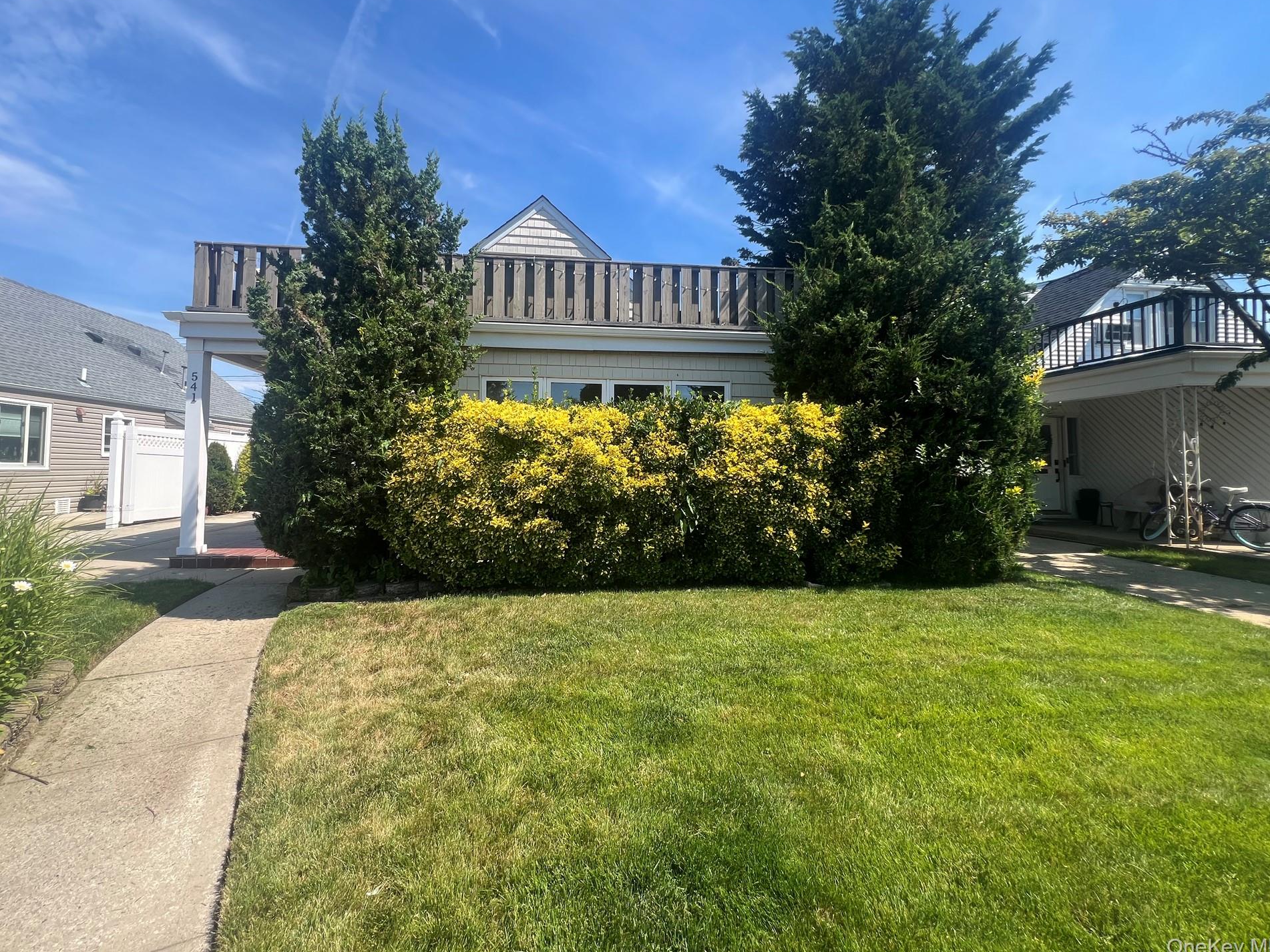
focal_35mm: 14
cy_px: 450
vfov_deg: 85.6
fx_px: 514
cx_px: 619
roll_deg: -0.7
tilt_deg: +2.1
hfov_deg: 102.0
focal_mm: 1.57
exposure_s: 1/602
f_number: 1.8
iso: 32
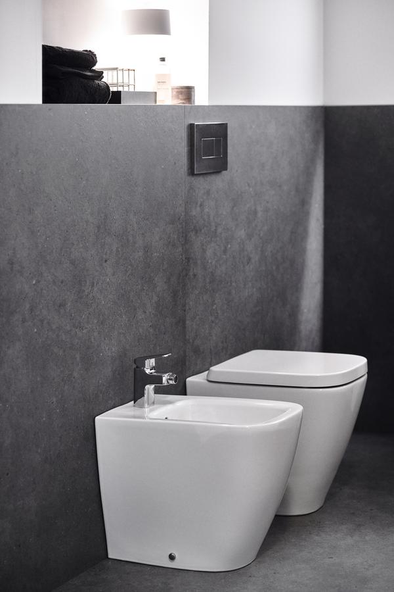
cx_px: 197
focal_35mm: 85
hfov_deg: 16.1
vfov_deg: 23.9
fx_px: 1395
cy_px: 296
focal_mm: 85
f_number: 4
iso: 1600
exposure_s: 1/125
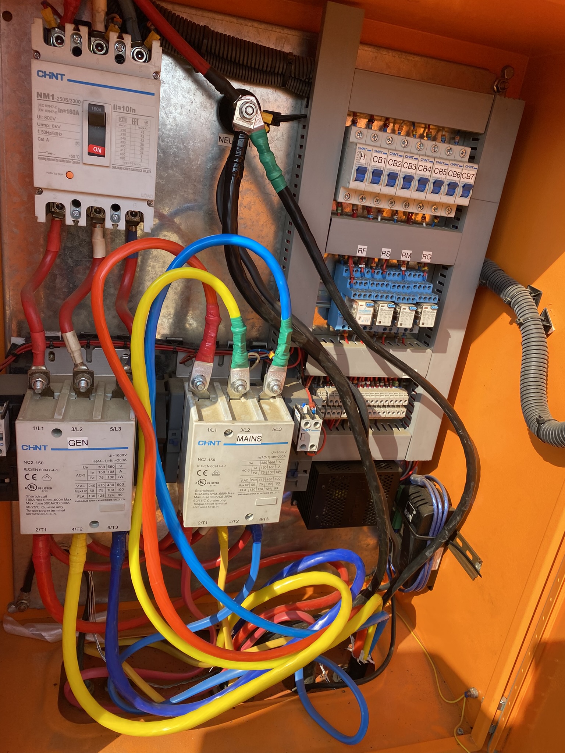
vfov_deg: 67.3
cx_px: 282
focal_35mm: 26
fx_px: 566
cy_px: 376
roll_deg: -6.2
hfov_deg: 53.1
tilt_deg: -20.2
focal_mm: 4.25
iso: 32
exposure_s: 1/827
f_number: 1.8
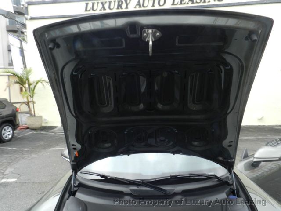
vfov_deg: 58.9
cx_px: 140
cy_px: 106
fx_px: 187
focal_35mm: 23
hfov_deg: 73.9
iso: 160
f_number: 8
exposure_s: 1/25
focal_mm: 4
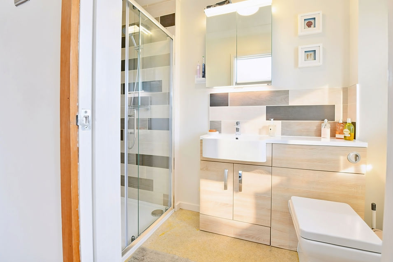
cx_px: 204
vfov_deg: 77.2
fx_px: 164
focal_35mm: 15
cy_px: 123
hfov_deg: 100.3
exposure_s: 1/15
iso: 250
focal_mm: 14
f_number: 13
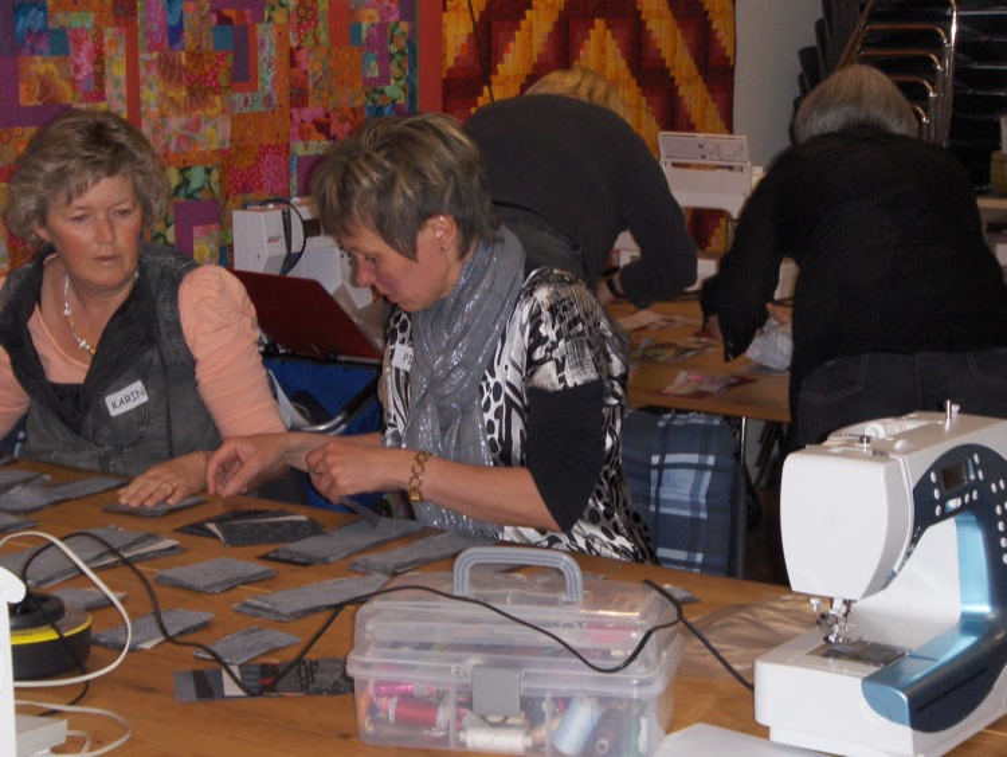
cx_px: 504
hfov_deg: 23.3
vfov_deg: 17.6
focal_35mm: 84
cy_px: 378
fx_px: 2446
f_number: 4
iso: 100
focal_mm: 13.53
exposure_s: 1/90
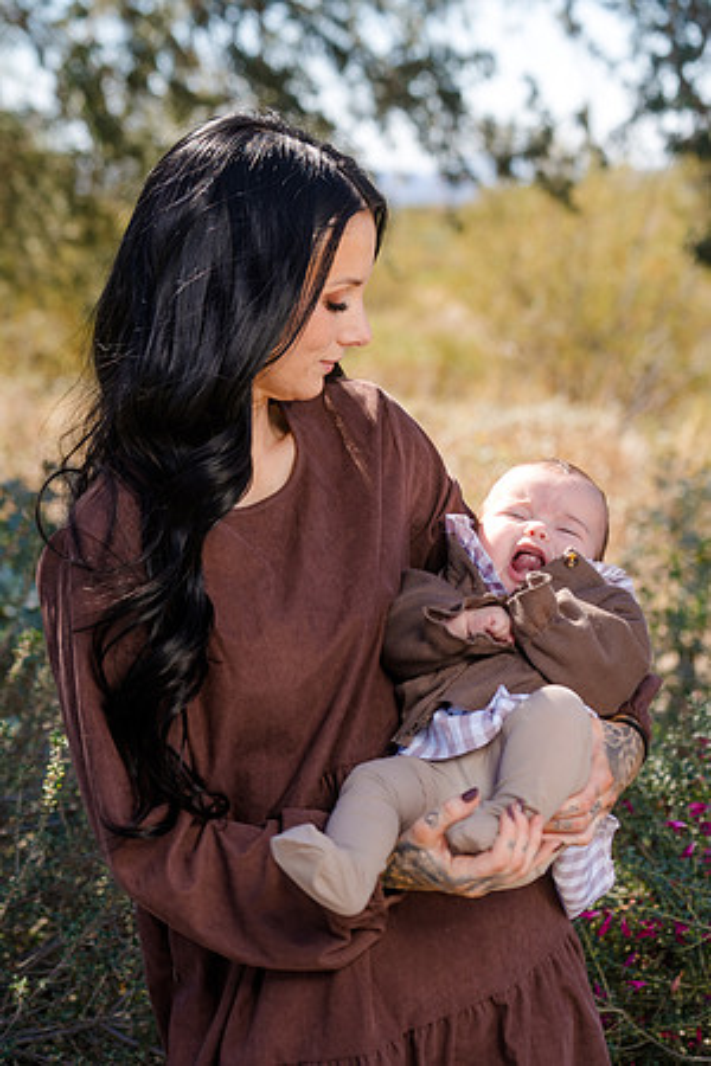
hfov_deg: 14.7
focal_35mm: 93
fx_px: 2755
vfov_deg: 21.9
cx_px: 356
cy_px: 533
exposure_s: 1/200
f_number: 5.6
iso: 100
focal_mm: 93
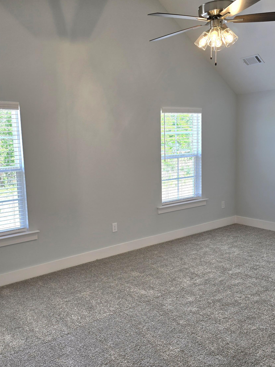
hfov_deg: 45.3
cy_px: 184
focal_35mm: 31
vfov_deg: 58.3
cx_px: 114
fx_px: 328
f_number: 1.7
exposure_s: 1/120
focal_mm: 6.3
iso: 32
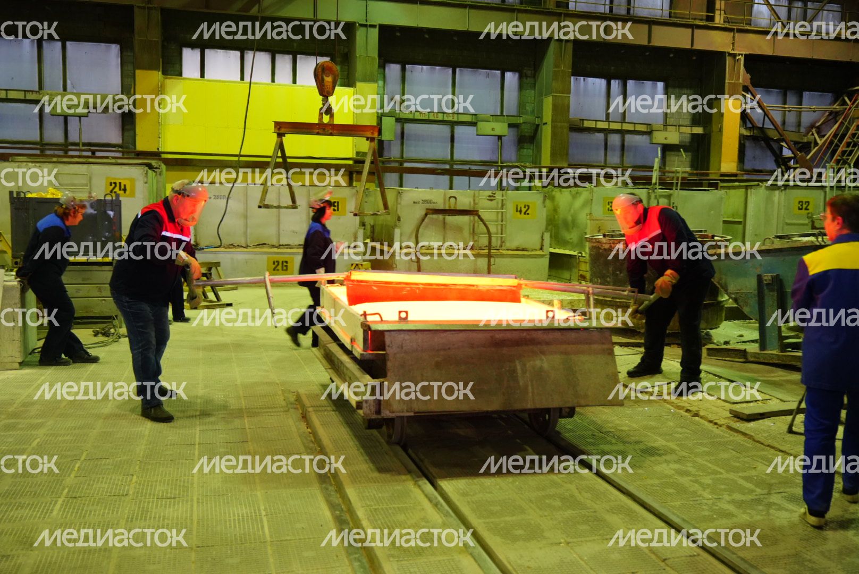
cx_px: 430
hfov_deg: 57.2
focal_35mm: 33
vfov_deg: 40.0
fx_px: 788
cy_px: 287
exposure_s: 1/80
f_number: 3.2
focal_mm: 33
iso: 3200
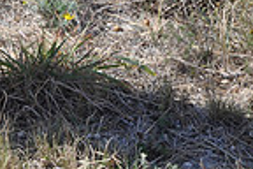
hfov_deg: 7.0
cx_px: -142
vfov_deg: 4.7
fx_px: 2031
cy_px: -149
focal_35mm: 289
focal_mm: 48
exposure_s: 1/200
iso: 200
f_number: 7.1
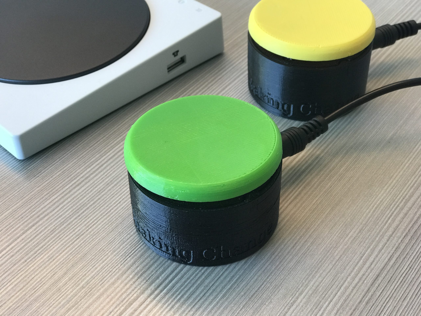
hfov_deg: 33.8
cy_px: 158
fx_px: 693
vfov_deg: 25.7
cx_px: 210
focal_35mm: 57
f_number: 2.8
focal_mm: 6.6
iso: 80
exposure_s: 1/60
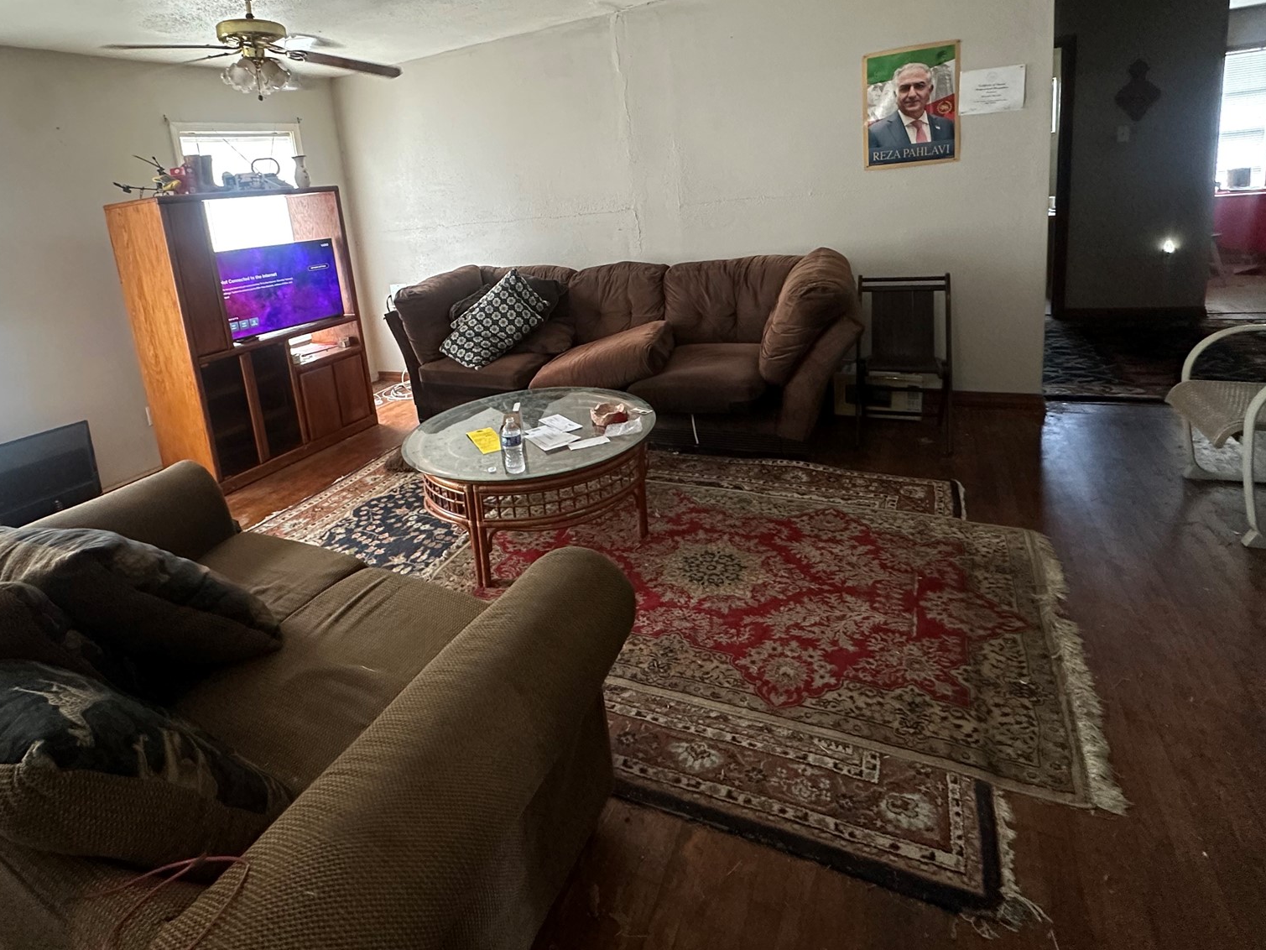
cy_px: 321
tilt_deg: -10.4
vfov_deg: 66.9
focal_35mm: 19
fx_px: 695
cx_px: 560
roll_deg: +5.6
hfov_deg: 84.3
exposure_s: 1/60
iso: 500
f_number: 2.2
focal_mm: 2.22
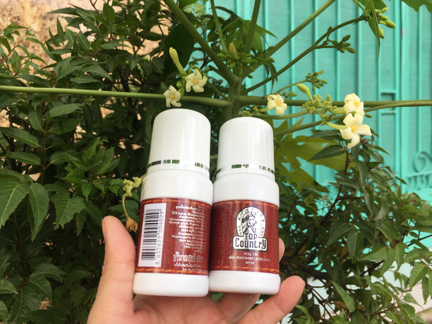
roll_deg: +1.1
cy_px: 162
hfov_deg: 61.7
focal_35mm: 29
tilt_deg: -1.2
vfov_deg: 48.2
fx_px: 362
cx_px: 216
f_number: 2.2
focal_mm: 4.15
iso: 32
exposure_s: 1/143
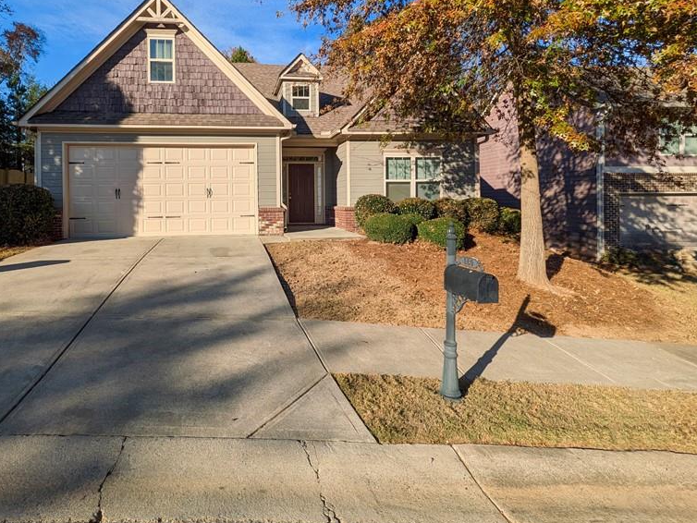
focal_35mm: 19
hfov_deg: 83.5
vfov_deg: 67.8
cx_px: 276
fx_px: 383
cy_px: 202
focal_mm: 1.83
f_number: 2.2
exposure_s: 1/1887
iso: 48
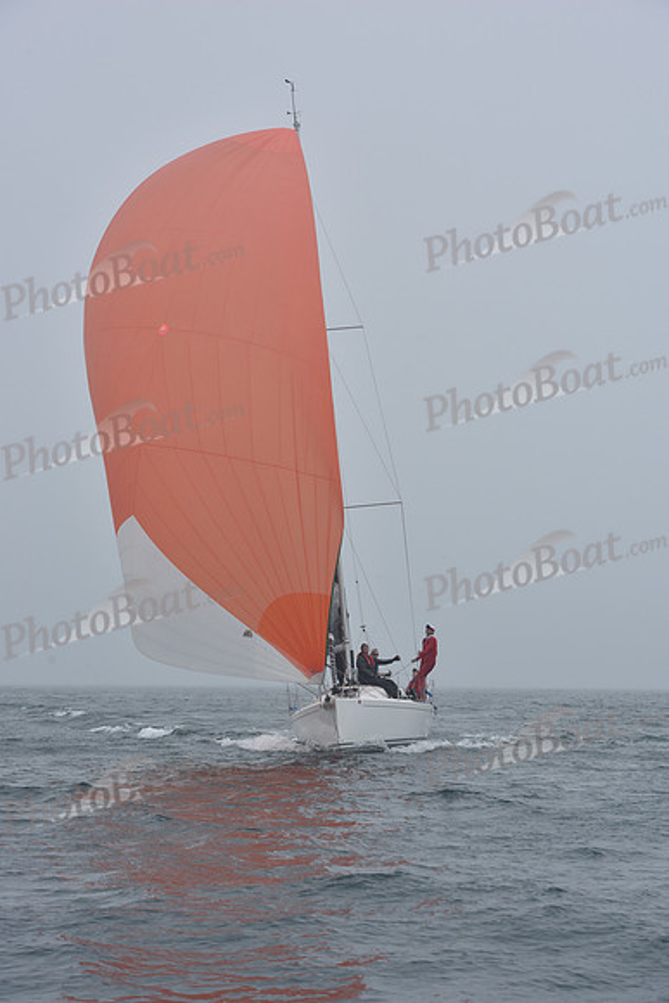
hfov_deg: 14.4
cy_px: 502
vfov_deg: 21.5
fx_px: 2646
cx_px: 334
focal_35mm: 95
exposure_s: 1/800
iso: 250
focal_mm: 95
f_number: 8
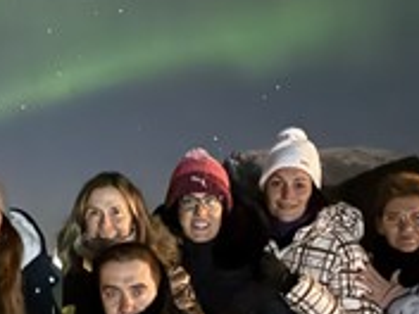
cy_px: 171
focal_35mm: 82
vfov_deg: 18.0
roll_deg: -0.2
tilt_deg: +4.4
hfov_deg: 23.0
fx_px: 993
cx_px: 14
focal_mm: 6.76
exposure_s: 1/2
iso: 12500
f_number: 1.78
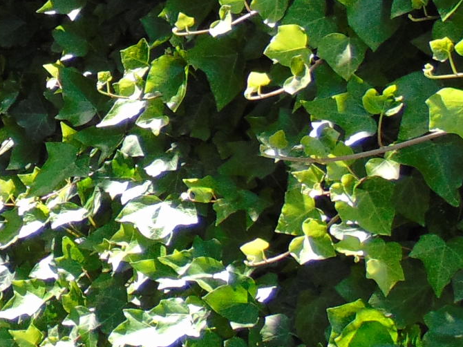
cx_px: -341
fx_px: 1497
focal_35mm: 112
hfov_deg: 15.4
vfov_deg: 13.1
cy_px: 17
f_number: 3
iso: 80
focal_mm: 4.5
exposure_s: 1/200
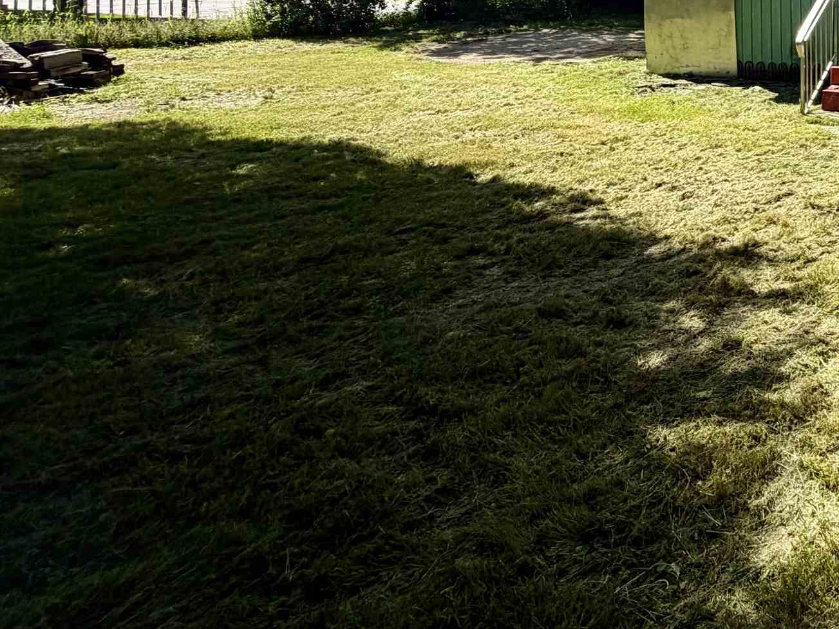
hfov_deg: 41.7
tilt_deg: -1.7
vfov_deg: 36.3
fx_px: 800
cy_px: -64
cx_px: 958
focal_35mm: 33
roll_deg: -1.1
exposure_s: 1/770
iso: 32
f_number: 2.2
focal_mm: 2.22
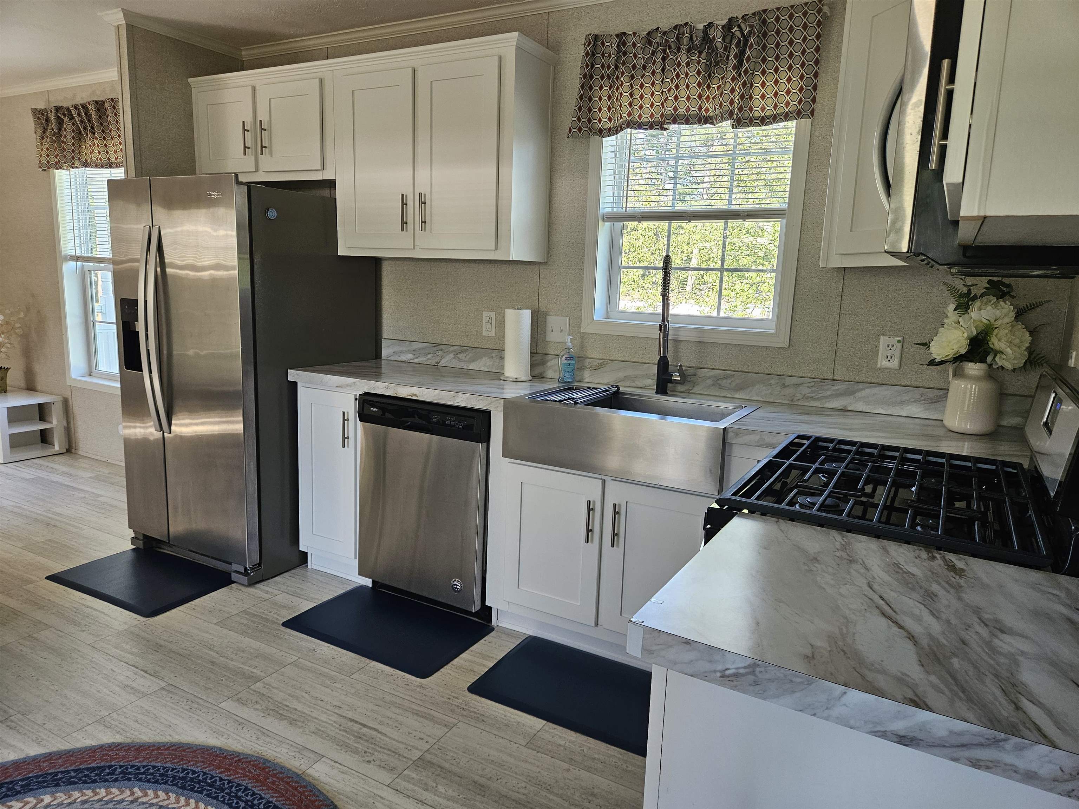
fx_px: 717
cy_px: 404
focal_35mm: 23
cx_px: 540
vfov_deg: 58.9
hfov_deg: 73.9
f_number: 1.8
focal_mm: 5.4
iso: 200
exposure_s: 1/120
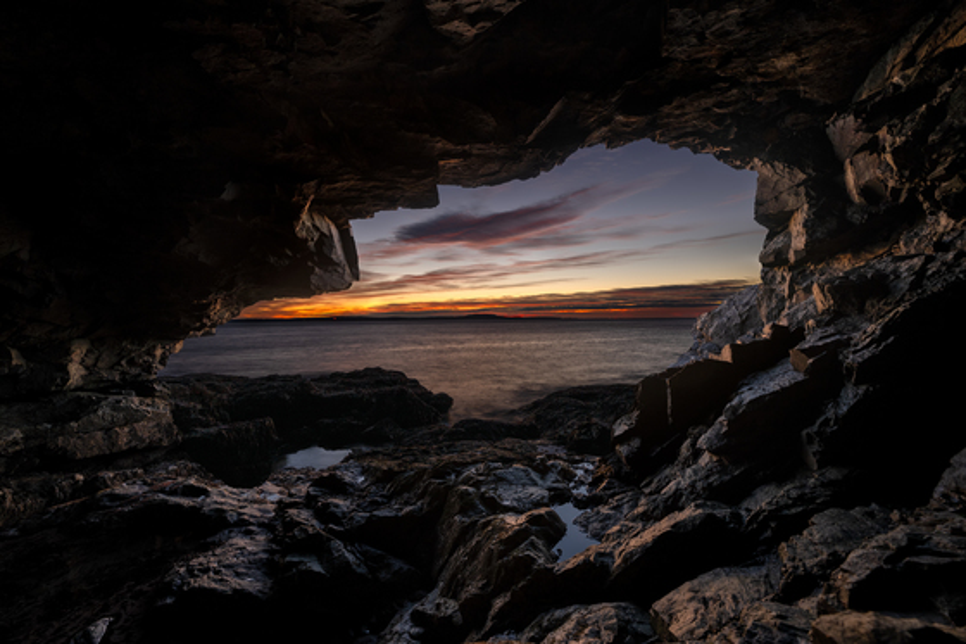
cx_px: 483
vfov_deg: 81.2
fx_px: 376
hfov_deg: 104.3
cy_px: 322
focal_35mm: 14
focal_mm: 14
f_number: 5
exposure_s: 5
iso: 64
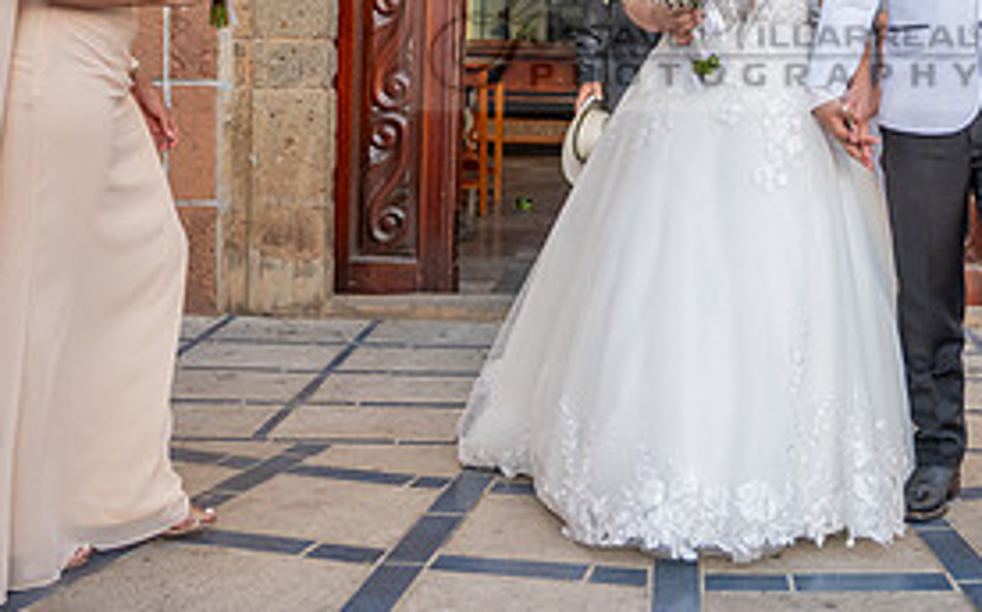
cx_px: 708
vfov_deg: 21.0
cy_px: 27
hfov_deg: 33.5
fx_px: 1604
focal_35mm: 60
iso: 1000
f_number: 4
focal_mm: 28
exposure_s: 1/1600
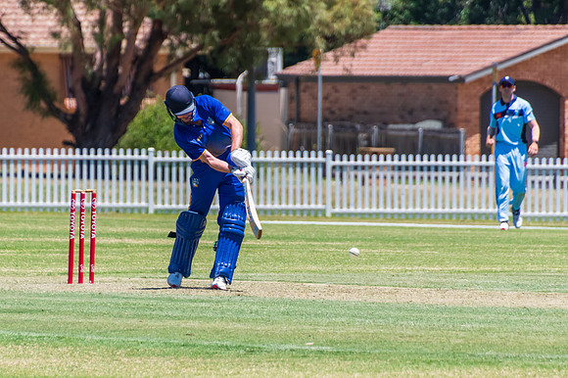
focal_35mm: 797
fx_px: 12569
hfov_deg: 2.6
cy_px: 198
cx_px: 214
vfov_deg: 1.7
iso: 400
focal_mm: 400
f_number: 6.3
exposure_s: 1/2000
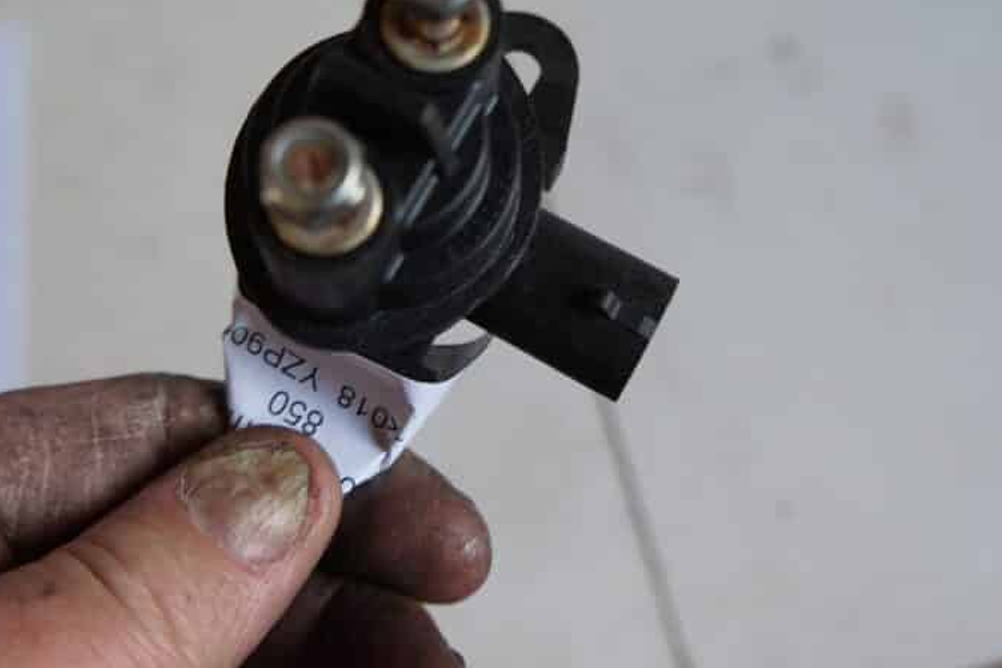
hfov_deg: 42.7
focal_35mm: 46
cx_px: 560
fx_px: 1280
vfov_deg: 29.0
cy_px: 220
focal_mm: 20
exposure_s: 1/60
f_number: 4
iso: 200
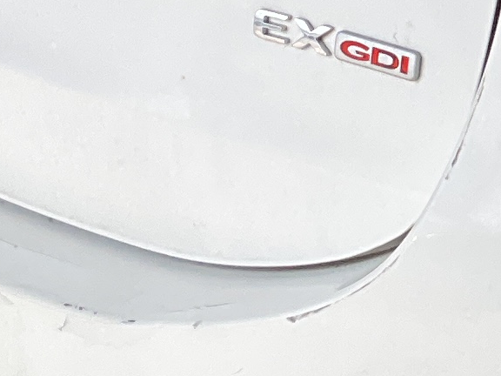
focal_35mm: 203
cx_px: 1017
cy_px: -192
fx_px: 2938
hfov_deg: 9.1
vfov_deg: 7.2
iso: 25
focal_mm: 3
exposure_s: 1/491
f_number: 1.8
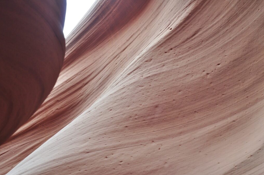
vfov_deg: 17.9
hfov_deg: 26.7
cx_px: 133
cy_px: 88
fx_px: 557
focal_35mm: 76
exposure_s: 1/160
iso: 500
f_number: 6.3
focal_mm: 50
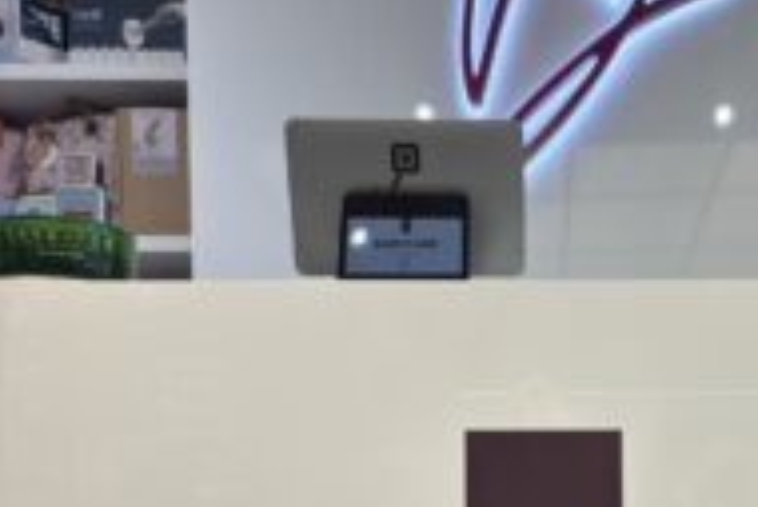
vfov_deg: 22.2
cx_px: 594
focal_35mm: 57
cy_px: 595
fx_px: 1201
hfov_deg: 34.1
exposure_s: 1/100
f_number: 1.6
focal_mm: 5.96
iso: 50
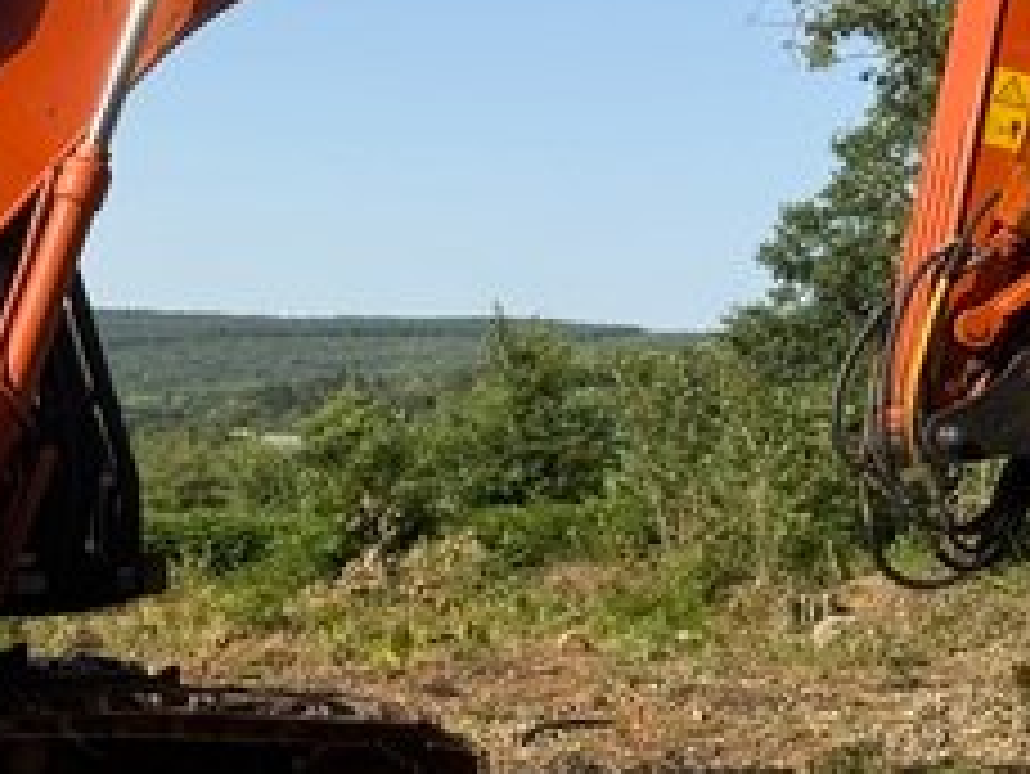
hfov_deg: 27.7
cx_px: 135
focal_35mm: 68
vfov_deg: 21.6
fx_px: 2024
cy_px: 338
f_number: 1.78
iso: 80
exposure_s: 1/3425
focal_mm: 6.76
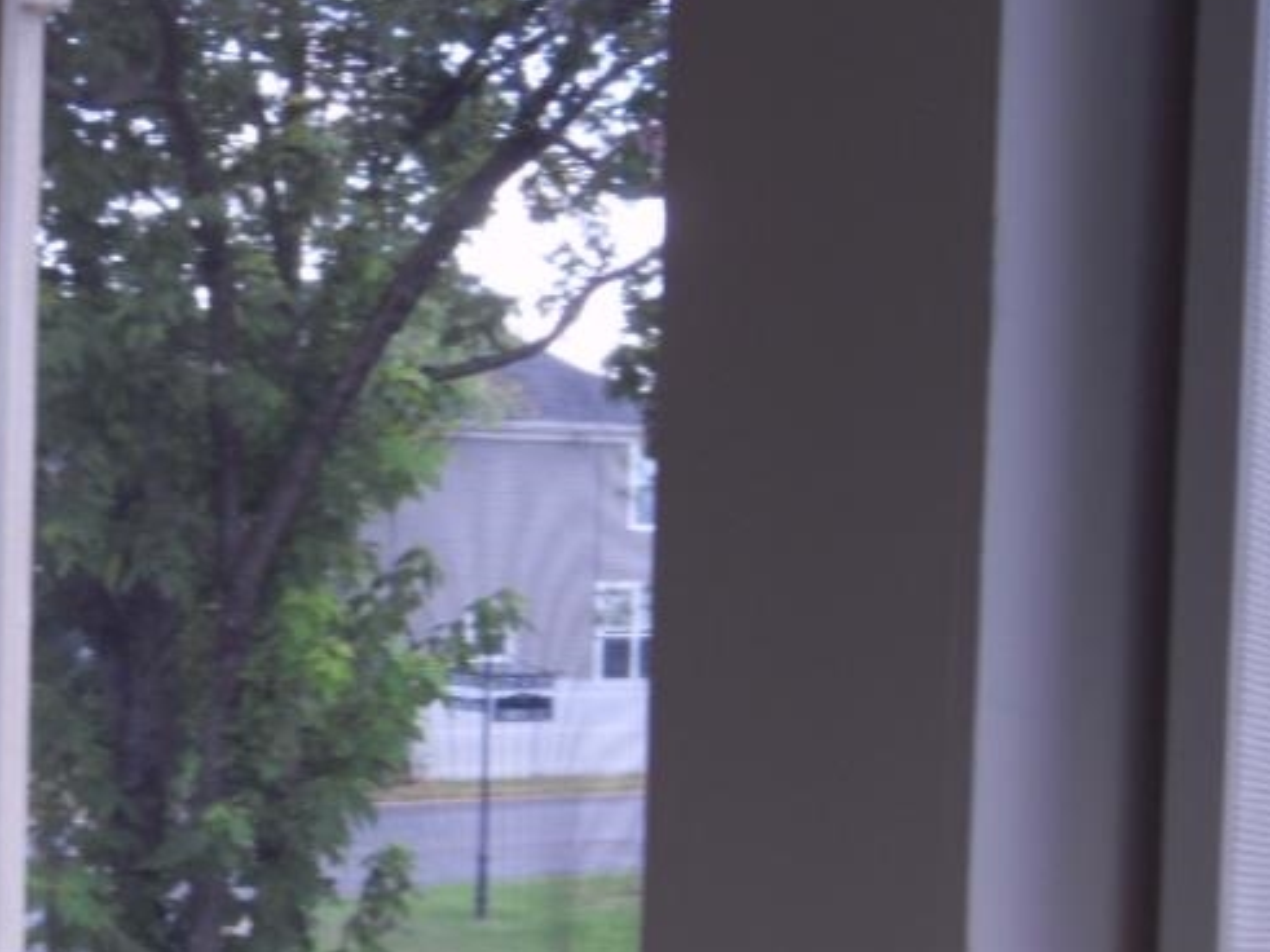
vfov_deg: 20.1
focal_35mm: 73
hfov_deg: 25.8
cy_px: 636
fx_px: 2678
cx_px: 129
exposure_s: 1/60
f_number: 3.5
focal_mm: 6.3
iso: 80
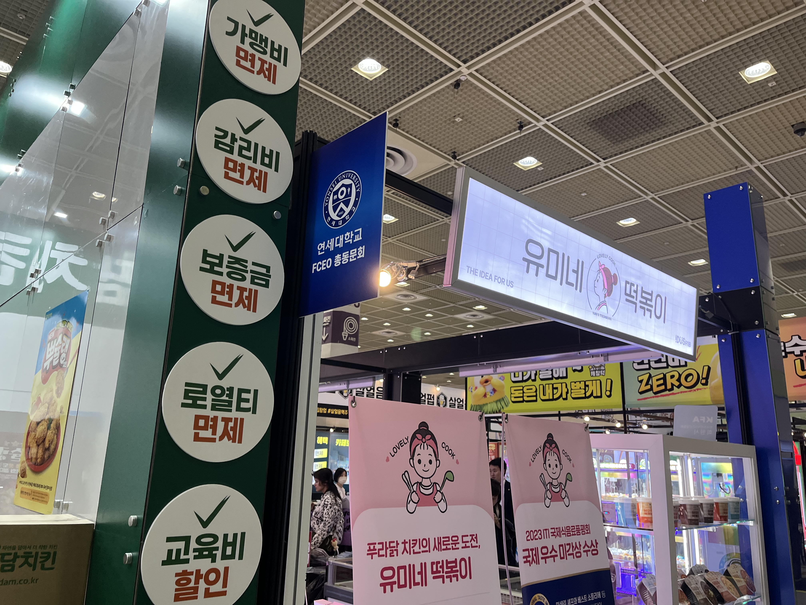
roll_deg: -1.5
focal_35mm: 26
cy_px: 302
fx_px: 605
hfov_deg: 67.3
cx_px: 403
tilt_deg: +13.1
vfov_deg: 53.1
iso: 125
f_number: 1.6
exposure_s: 1/120
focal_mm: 5.1
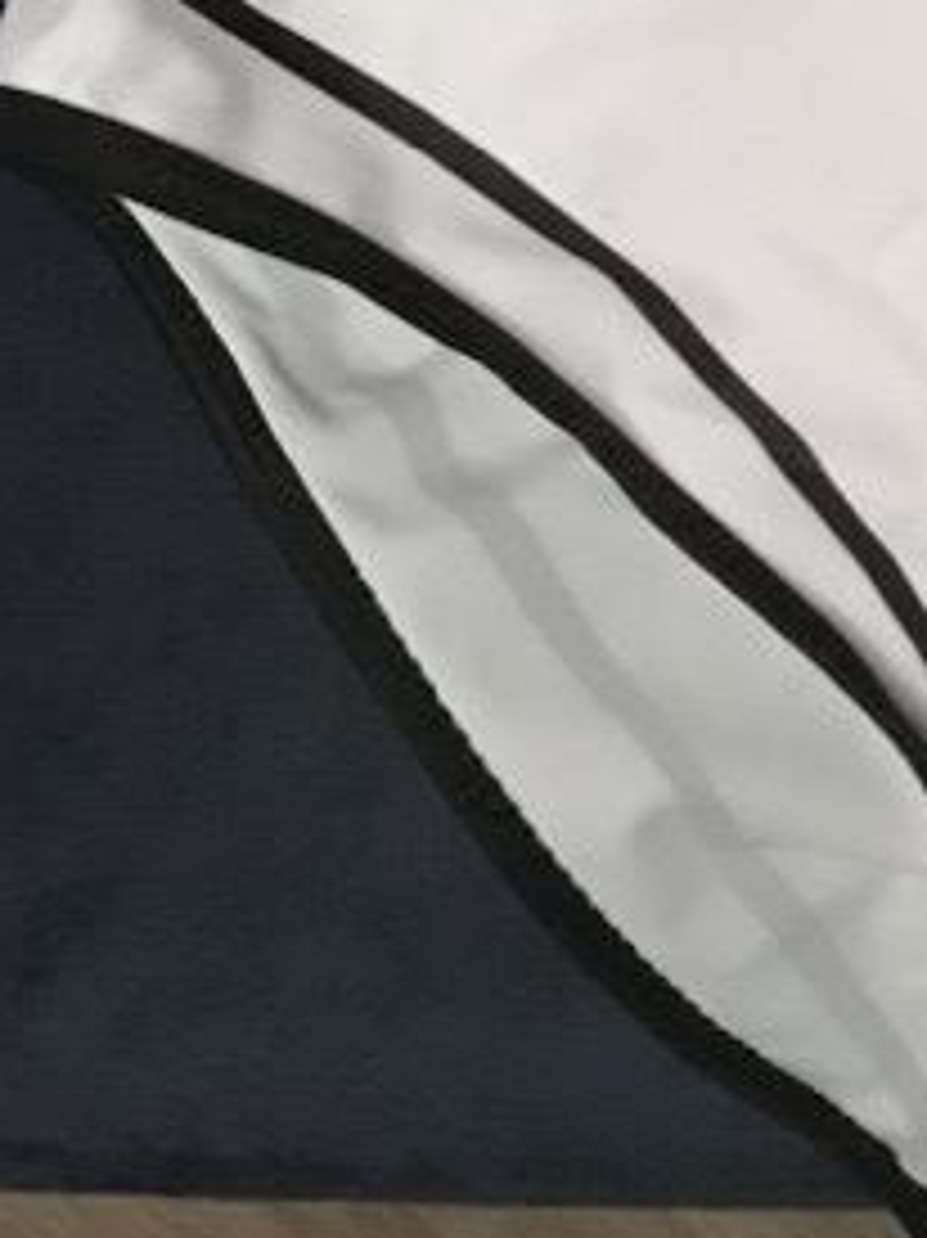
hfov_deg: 13.8
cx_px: 1278
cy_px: -693
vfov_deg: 17.1
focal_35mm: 102
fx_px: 3645
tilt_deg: -79.1
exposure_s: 1/5
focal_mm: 3.99
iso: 80
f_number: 1.8
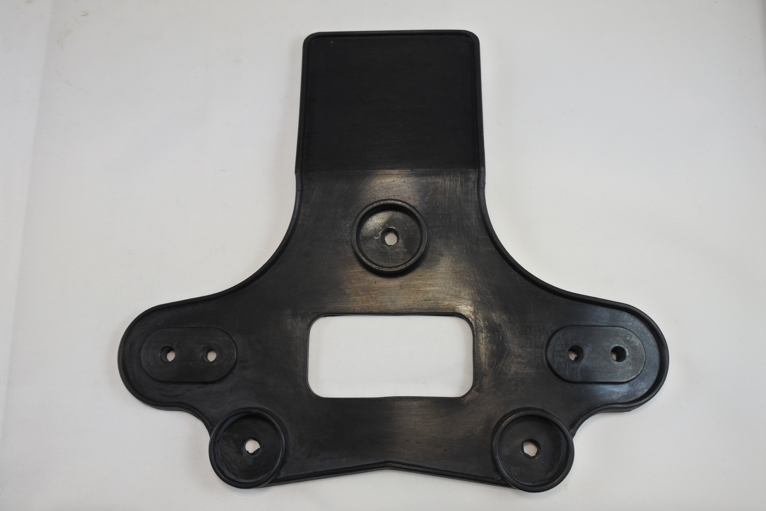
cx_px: 383
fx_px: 702
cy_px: 256
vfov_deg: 40.0
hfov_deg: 57.2
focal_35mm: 33
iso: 400
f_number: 3.8
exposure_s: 1/250
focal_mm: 12.3
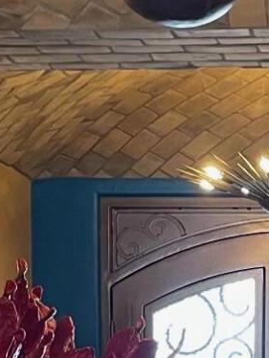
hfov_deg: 10.6
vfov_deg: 13.5
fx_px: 1439
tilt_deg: -4.8
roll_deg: -1.0
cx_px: 253
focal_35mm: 139
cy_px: 513
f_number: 1.6
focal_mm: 4.2
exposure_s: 1/60
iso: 400
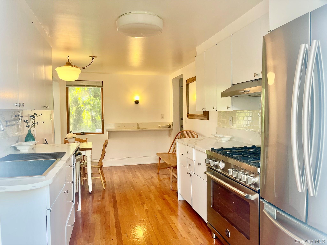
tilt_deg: -3.2
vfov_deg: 54.9
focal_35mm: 25
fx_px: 236
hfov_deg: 69.4
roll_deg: +0.1
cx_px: 164
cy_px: 122
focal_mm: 5.1
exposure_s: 1/120
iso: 100
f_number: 1.6
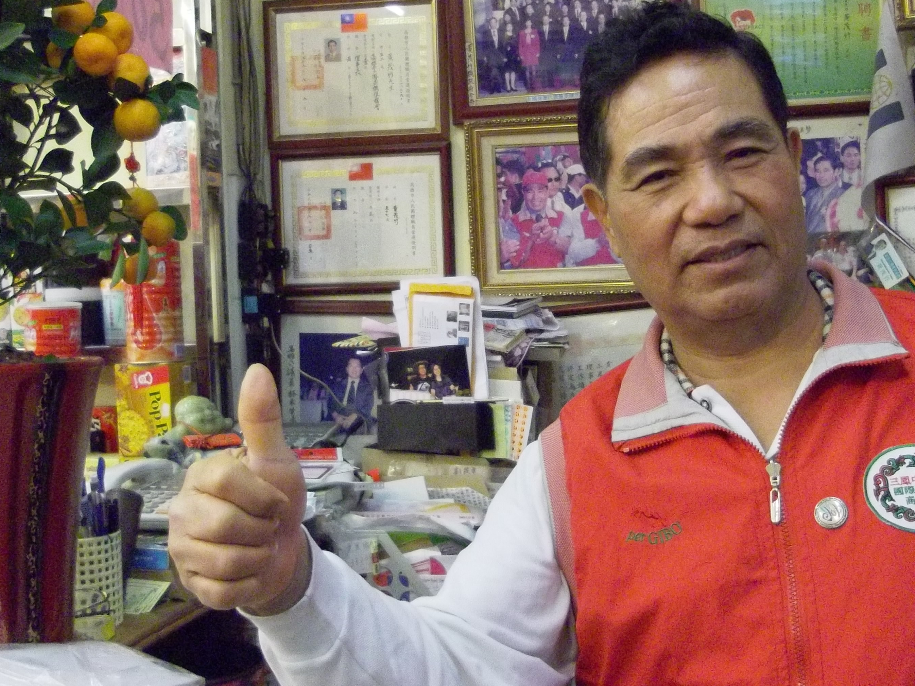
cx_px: 531
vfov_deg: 33.6
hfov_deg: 43.7
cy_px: 347
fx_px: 1137
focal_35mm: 43
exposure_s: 1/80
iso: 506
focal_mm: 4.9
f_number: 3.2
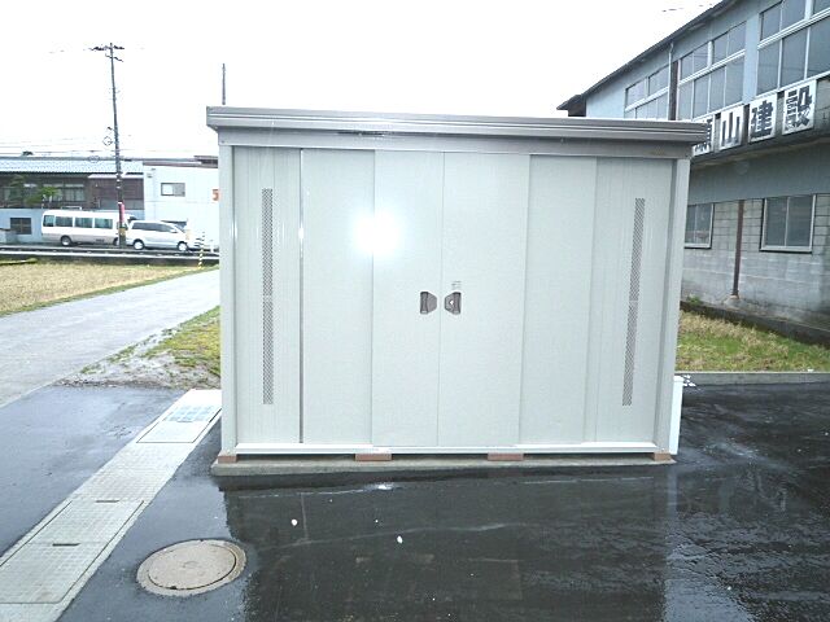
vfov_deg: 54.9
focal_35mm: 25
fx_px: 599
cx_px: 415
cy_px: 311
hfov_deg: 69.4
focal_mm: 4.4
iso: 100
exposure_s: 1/100
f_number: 2.8
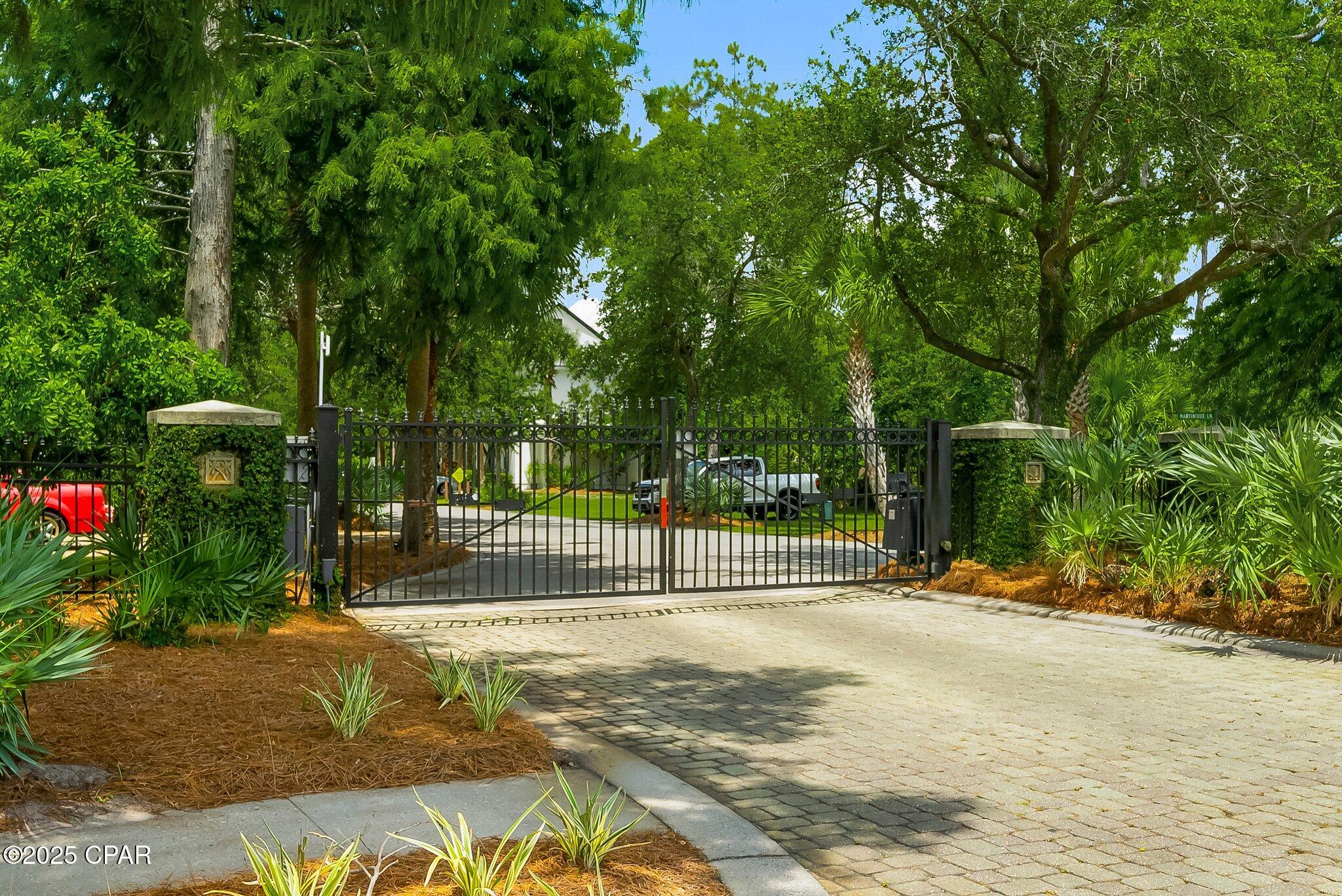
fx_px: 1342
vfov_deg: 36.9
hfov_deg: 53.1
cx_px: 671
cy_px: 448
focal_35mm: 36
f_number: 8
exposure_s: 1/100
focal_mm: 24
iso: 400
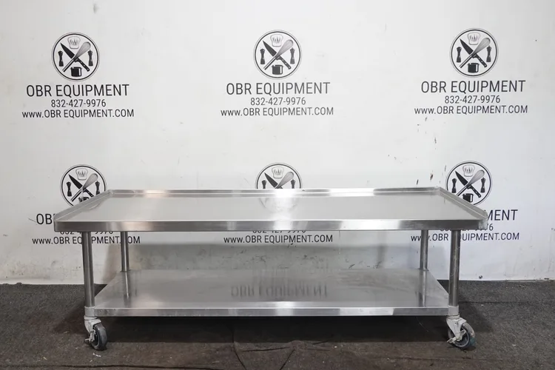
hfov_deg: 51.9
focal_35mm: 37
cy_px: 185
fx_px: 570
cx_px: 278
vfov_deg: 35.9
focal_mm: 13.84
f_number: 3.5
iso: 800
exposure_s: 1/40
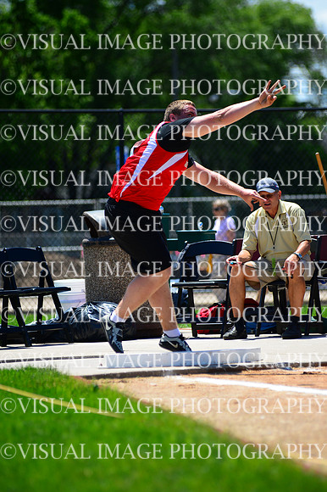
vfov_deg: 10.3
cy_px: 246
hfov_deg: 6.9
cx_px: 164
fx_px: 2728
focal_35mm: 200
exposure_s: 1/2500
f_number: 4
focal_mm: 200
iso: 320
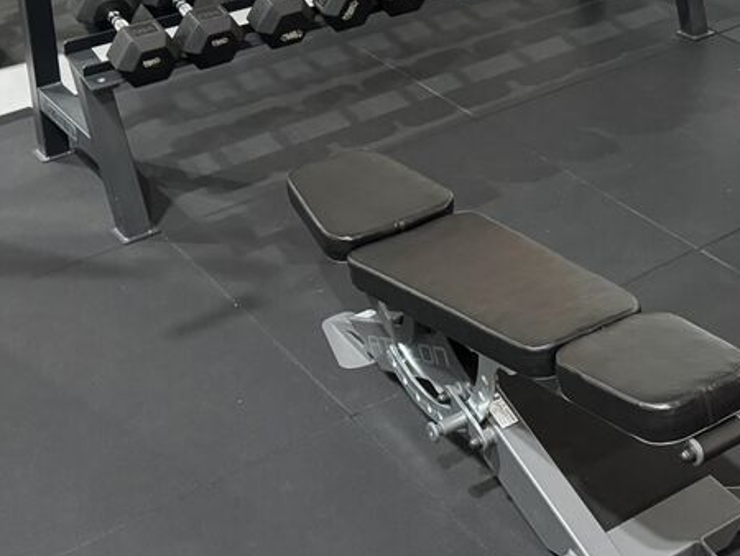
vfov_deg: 22.5
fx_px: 1369
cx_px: 602
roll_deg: +2.2
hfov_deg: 29.5
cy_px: 76
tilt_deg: -24.7
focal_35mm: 64
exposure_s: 1/50
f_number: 1.78
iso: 640
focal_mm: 6.76
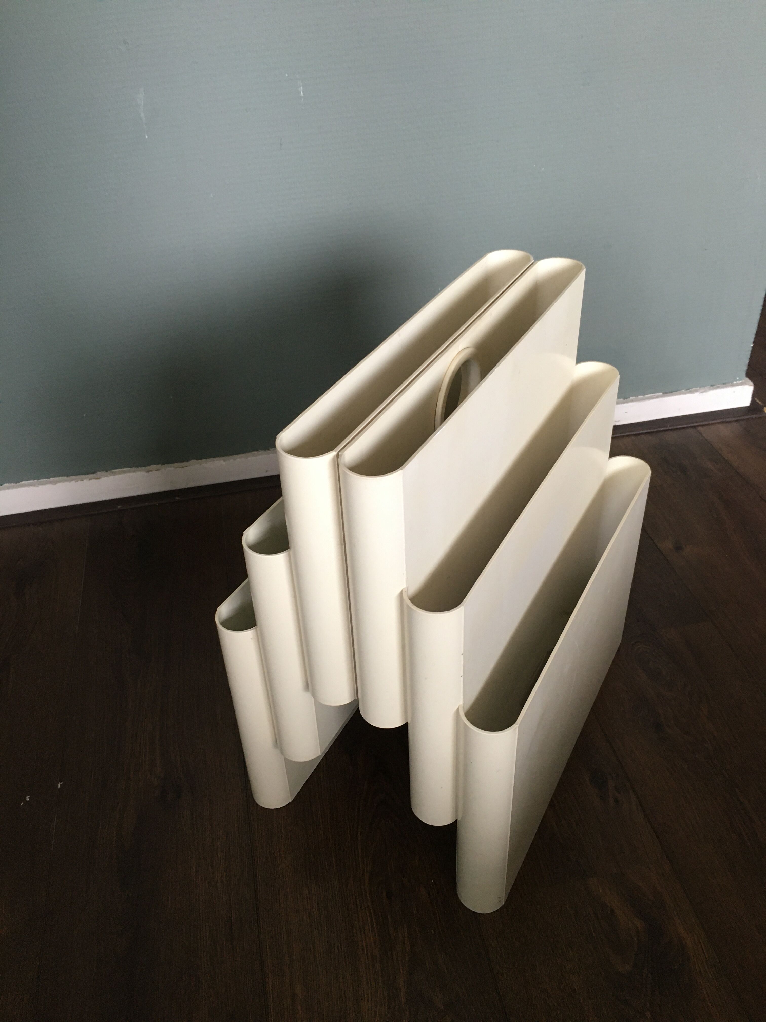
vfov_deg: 61.7
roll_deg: +2.6
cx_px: 383
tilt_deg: -37.0
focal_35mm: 29
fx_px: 856
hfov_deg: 48.2
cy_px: 511
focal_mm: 4.15
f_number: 2.2
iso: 125
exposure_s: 1/33
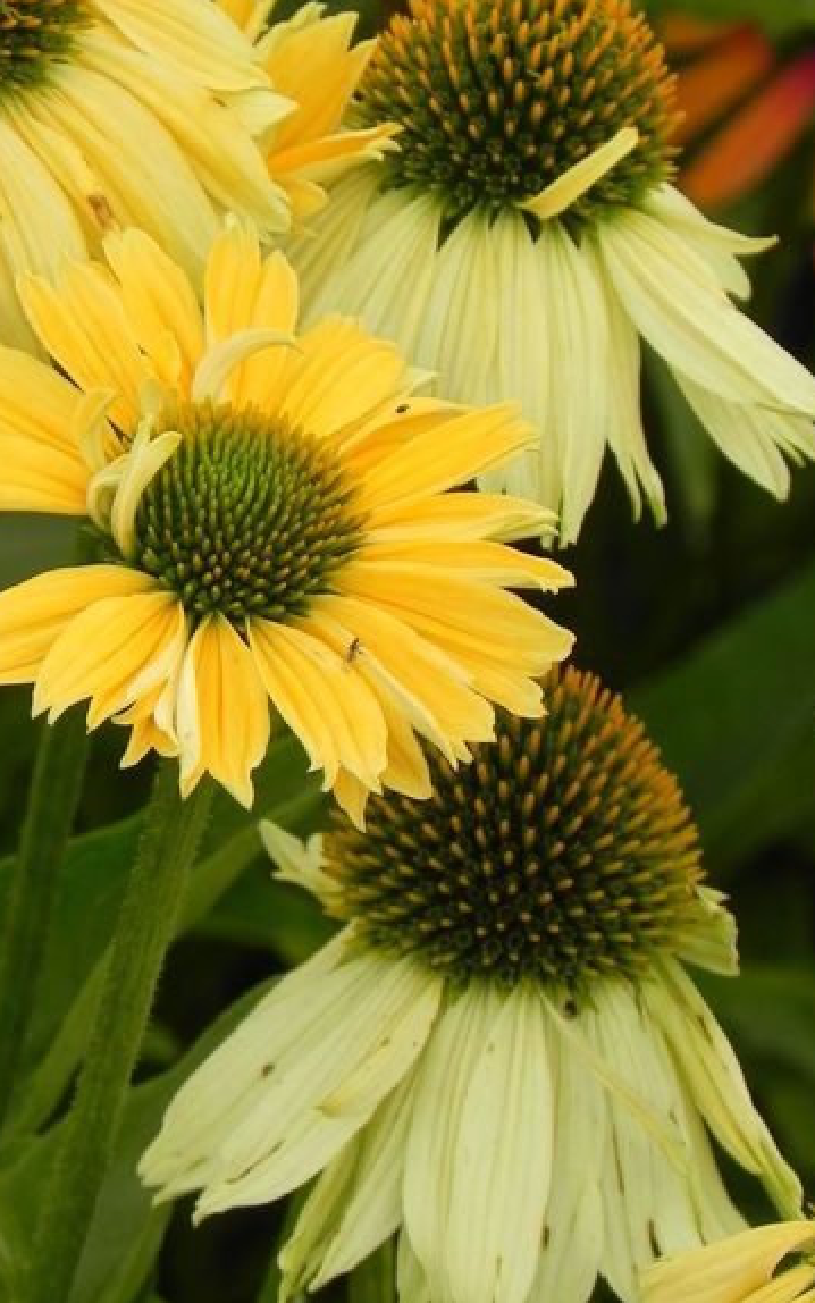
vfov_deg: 5.8
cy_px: 470
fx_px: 12965
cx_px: 150
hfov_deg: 3.6
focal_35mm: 365
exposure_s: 1/500
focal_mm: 44
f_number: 5
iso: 160
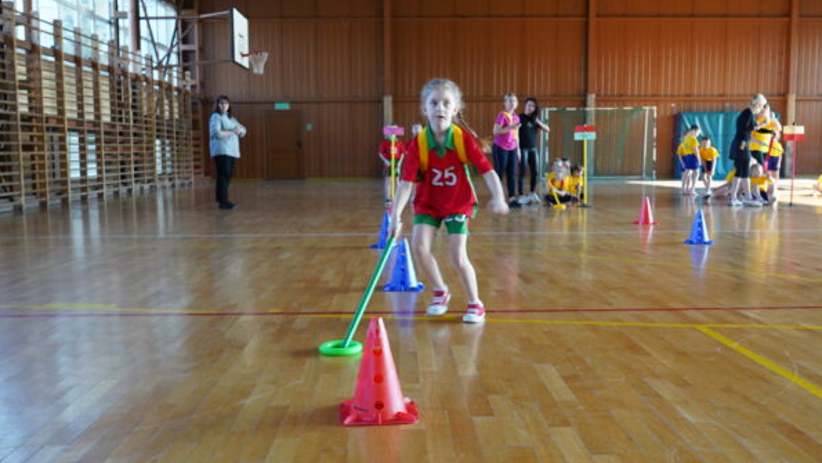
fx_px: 828
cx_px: 412
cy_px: 267
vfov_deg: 31.2
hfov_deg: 52.8
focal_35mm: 38
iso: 1250
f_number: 4
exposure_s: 1/160
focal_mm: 24
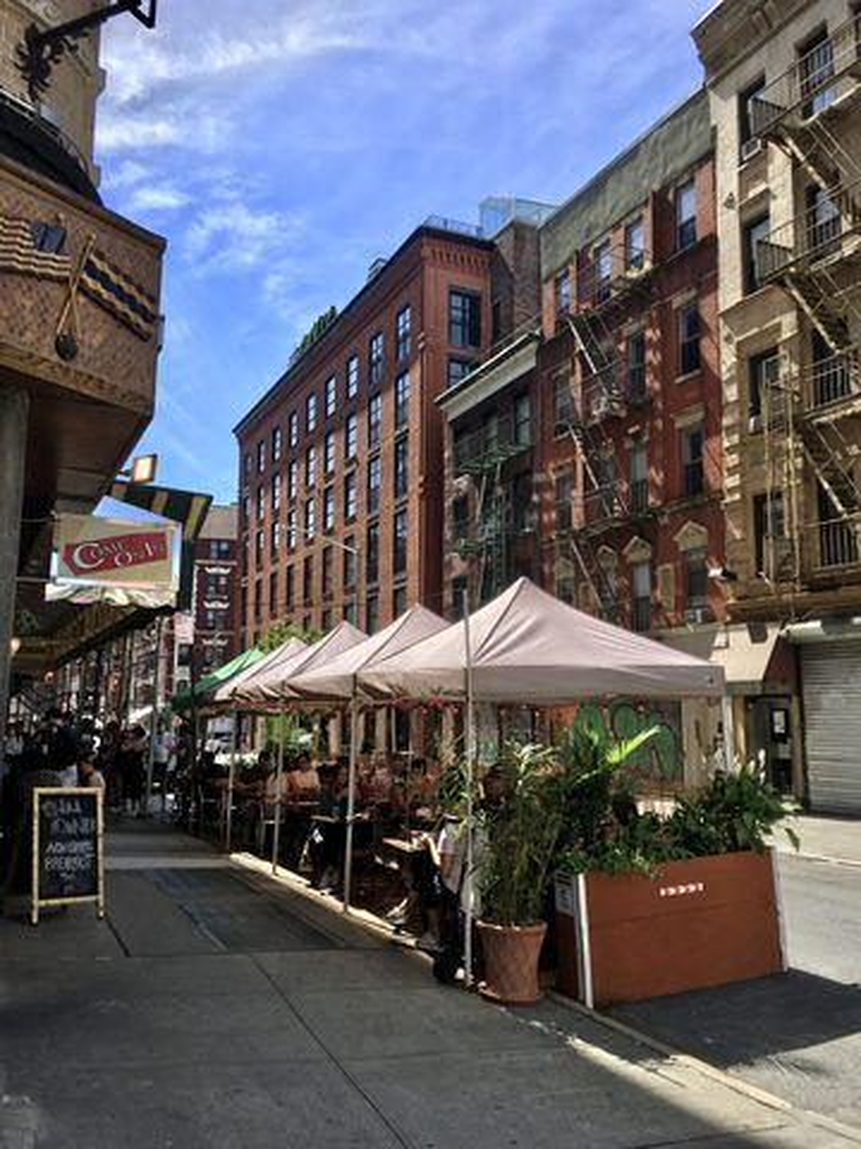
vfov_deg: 61.7
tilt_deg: +11.9
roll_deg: -0.9
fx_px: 962
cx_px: 430
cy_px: 574
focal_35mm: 29
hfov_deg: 48.2
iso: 25
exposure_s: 1/1221
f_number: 2.2
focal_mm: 4.15
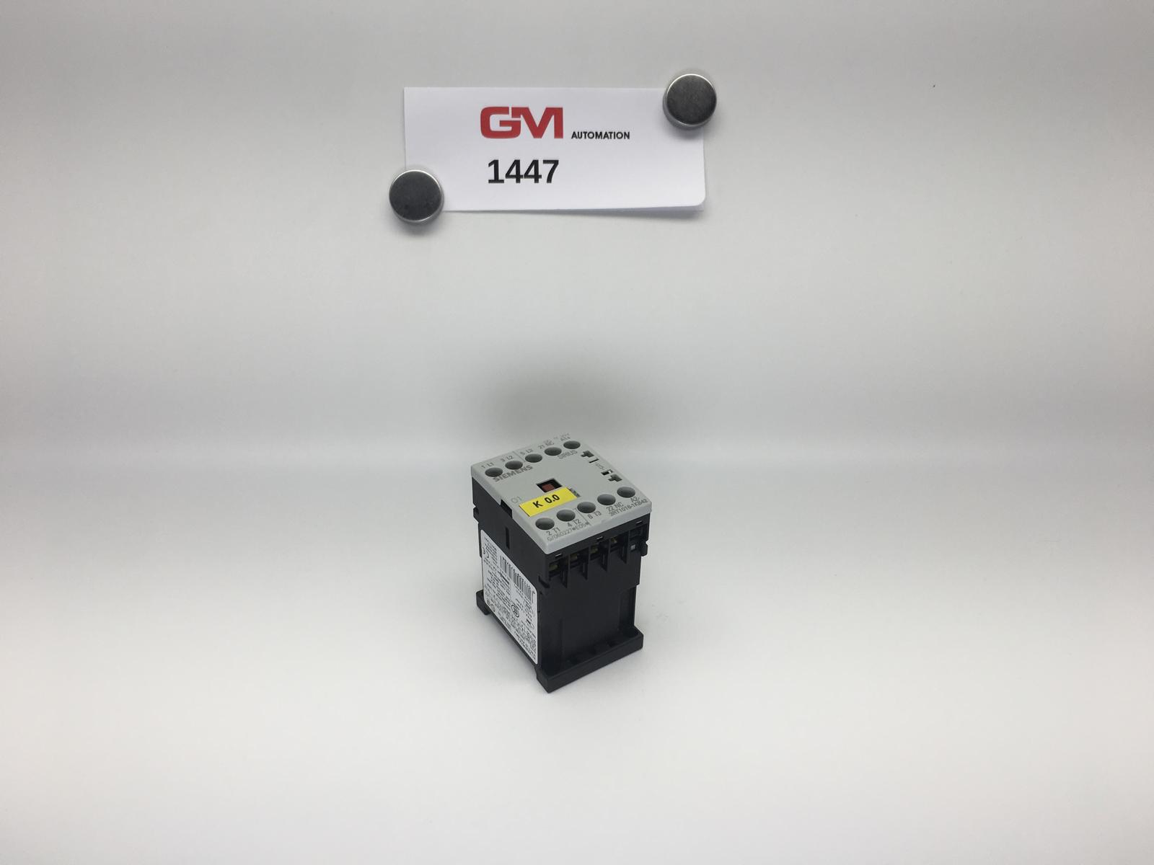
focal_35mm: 29
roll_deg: -2.2
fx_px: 967
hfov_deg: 61.7
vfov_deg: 48.2
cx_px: 577
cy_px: 432
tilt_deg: -31.4
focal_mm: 4.15
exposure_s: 1/366
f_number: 2.2
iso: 25
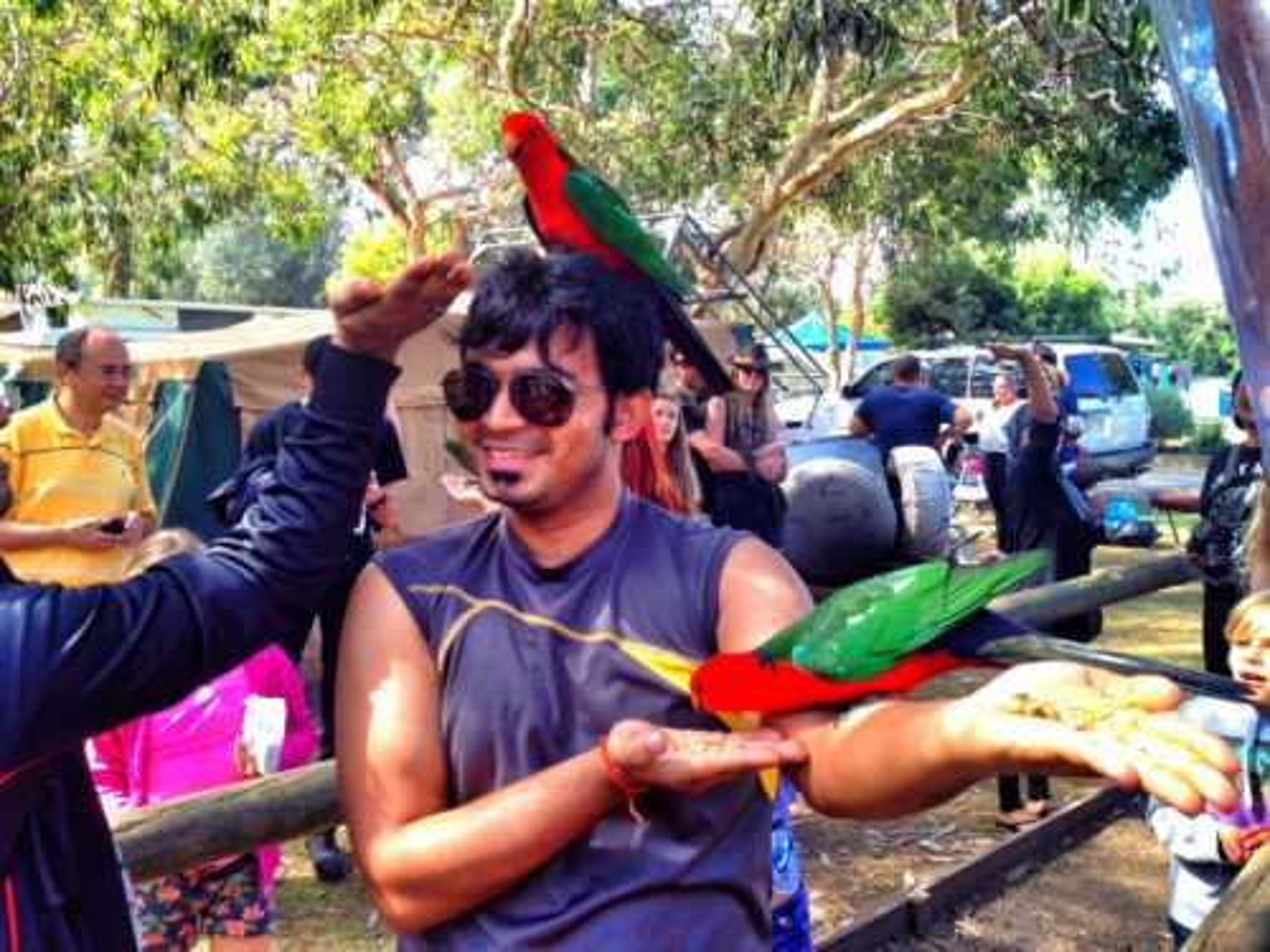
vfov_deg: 40.7
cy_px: 476
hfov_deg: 52.6
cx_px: 635
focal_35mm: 35
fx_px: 1284
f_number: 2.4
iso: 64
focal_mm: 4.28
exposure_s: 1/120
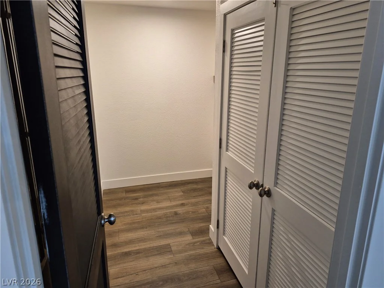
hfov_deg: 73.9
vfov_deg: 58.9
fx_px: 255
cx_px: 192
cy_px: 144
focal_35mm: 23
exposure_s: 1/120
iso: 320
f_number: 1.8
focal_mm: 5.4
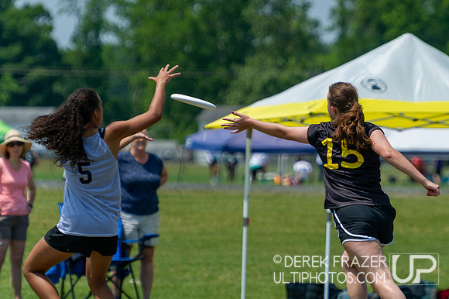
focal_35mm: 387
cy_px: 152
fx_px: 4822
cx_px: 333
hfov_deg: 5.3
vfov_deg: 3.5
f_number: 4
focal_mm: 200
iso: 200
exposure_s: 1/2500
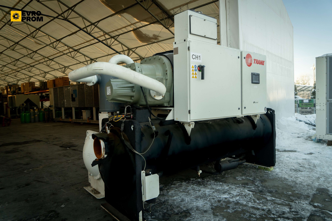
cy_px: 110
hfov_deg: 73.7
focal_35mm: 24
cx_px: 166
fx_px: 221
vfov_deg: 53.1
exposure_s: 1/320
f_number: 4
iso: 500
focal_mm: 24
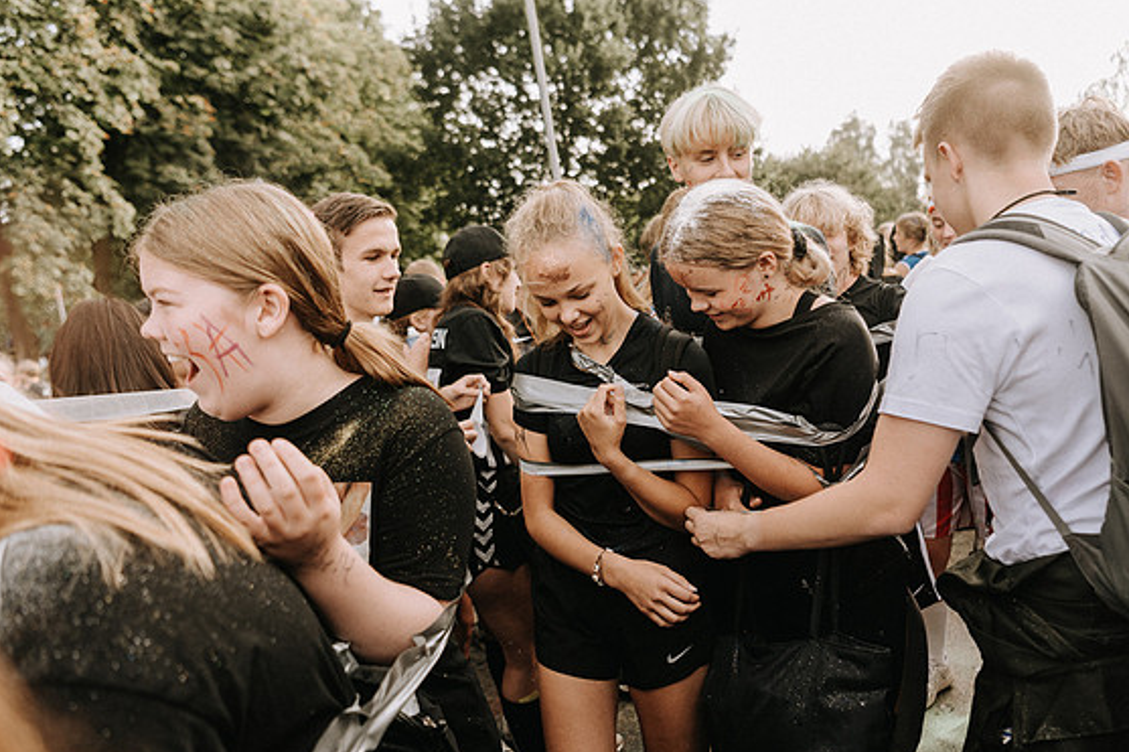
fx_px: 784
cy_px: 390
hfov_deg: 71.5
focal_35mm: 25
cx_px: 582
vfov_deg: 51.2
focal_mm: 24
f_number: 2.8
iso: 180
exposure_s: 1/400
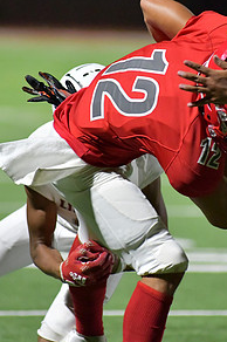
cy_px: 146
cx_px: 152
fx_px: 5660
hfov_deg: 2.3
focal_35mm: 597
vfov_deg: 3.5
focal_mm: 300
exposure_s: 1/1250
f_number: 4
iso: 8000
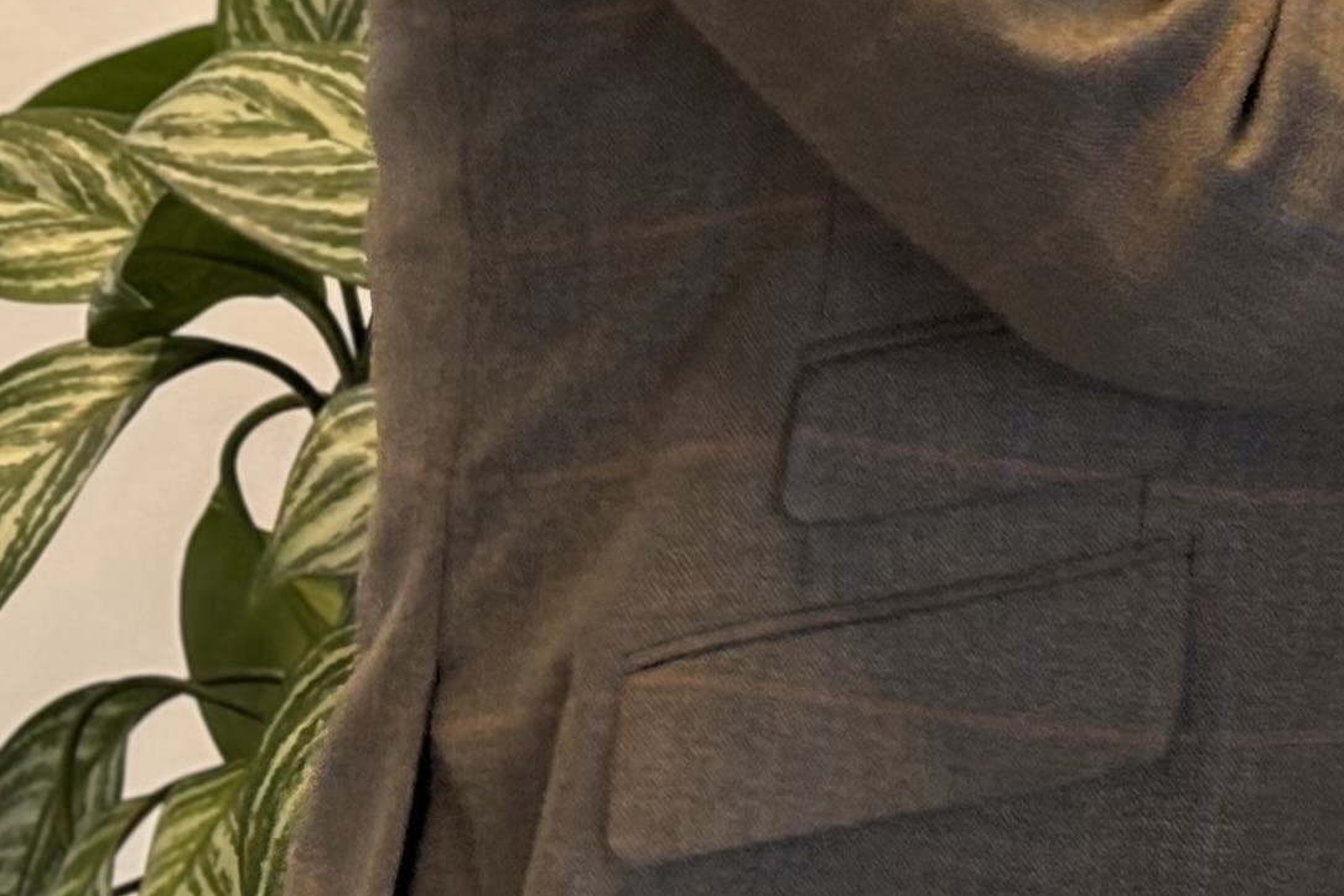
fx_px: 7502
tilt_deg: -2.1
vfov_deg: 6.6
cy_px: -937
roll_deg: -0.2
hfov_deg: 9.9
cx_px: 2002
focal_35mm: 201
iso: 100
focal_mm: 5.96
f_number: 1.6
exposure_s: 1/60
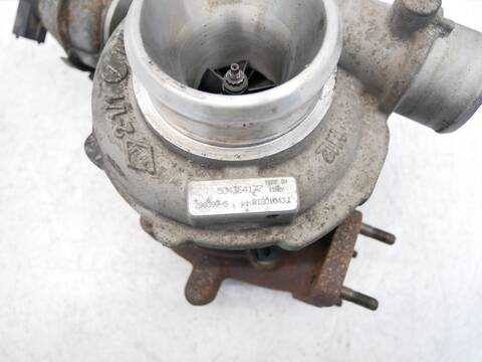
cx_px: 241
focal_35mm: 24
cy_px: 181
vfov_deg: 56.8
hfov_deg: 71.6
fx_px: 334
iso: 800
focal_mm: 12
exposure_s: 1/60
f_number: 3.5
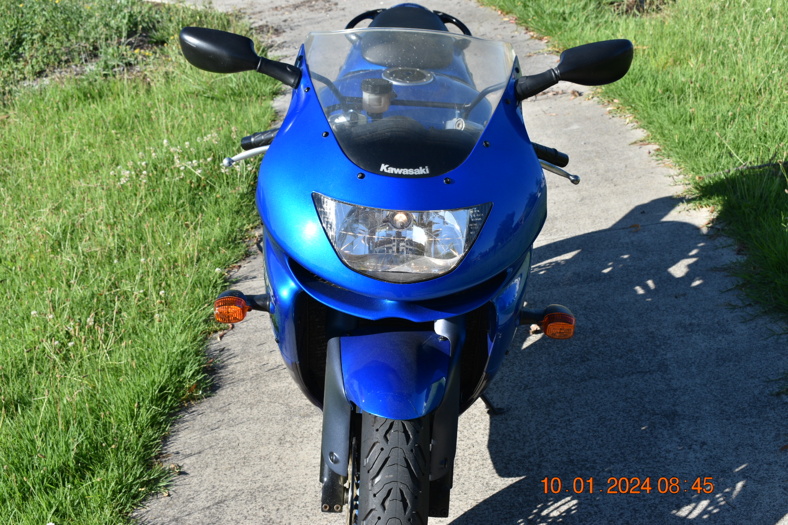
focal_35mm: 51
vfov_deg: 26.5
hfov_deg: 38.9
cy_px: 262
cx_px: 394
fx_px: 1116
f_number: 9
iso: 200
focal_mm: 34
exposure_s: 1/320
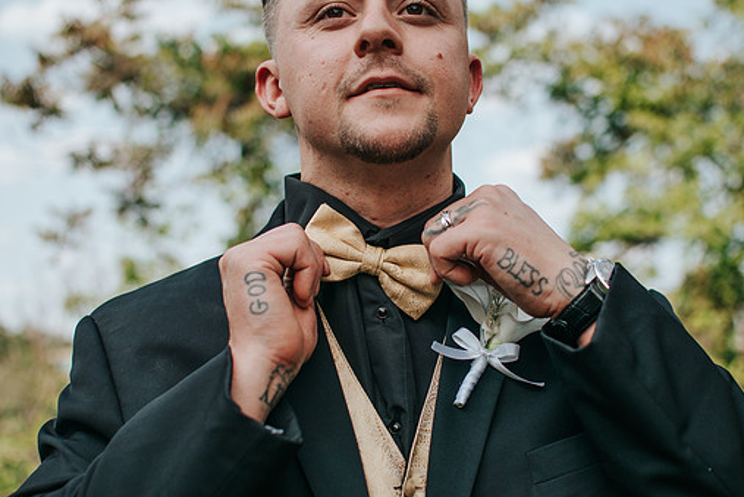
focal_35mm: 60
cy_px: 256
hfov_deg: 33.4
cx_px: 390
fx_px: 1241
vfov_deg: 22.7
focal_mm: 35
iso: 100
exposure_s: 1/2000
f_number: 2.8
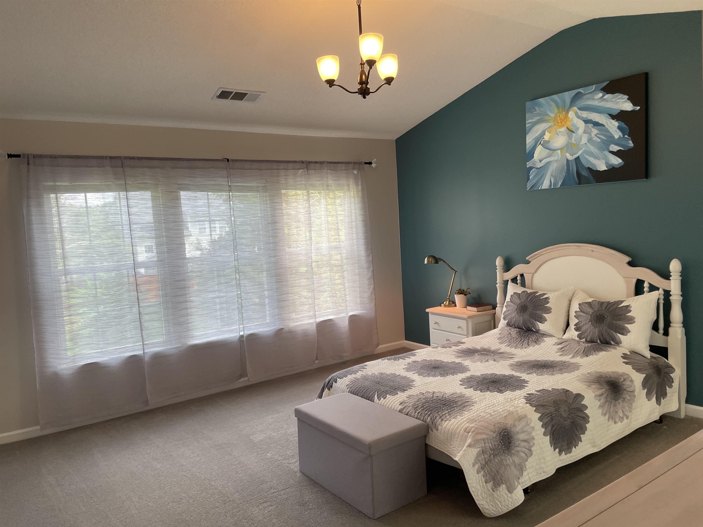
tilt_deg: -4.7
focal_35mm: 26
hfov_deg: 67.3
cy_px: 264
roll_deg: +3.7
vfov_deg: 53.1
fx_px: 528
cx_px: 352
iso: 100
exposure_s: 1/120
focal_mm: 4.2
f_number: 1.6
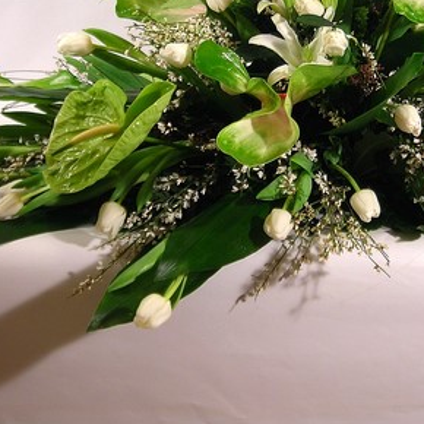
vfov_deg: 18.6
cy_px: 105
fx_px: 1289
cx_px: 279
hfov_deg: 18.6
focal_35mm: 93
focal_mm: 7.8
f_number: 3.4
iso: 50
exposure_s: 1/20
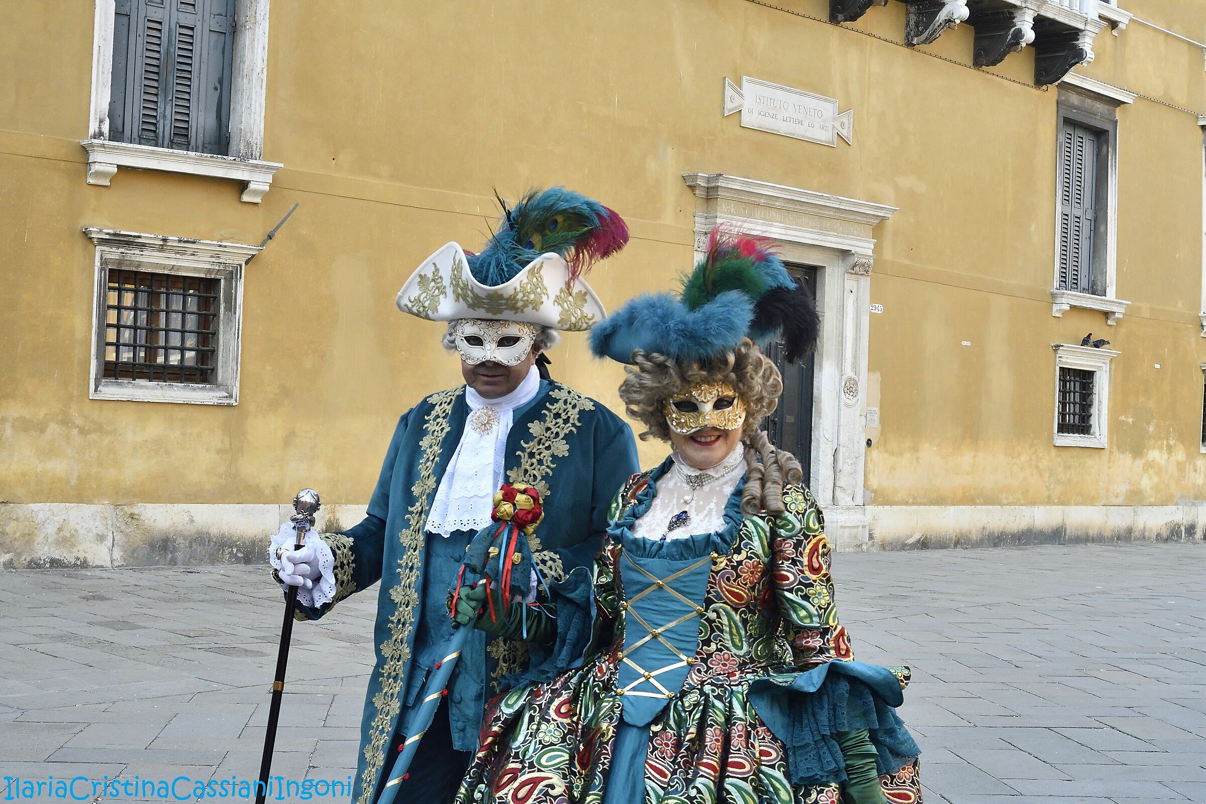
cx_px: 603
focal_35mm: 52
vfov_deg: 25.8
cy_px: 402
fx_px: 1759
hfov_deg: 37.9
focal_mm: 35
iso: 1250
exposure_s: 1/1000
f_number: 8
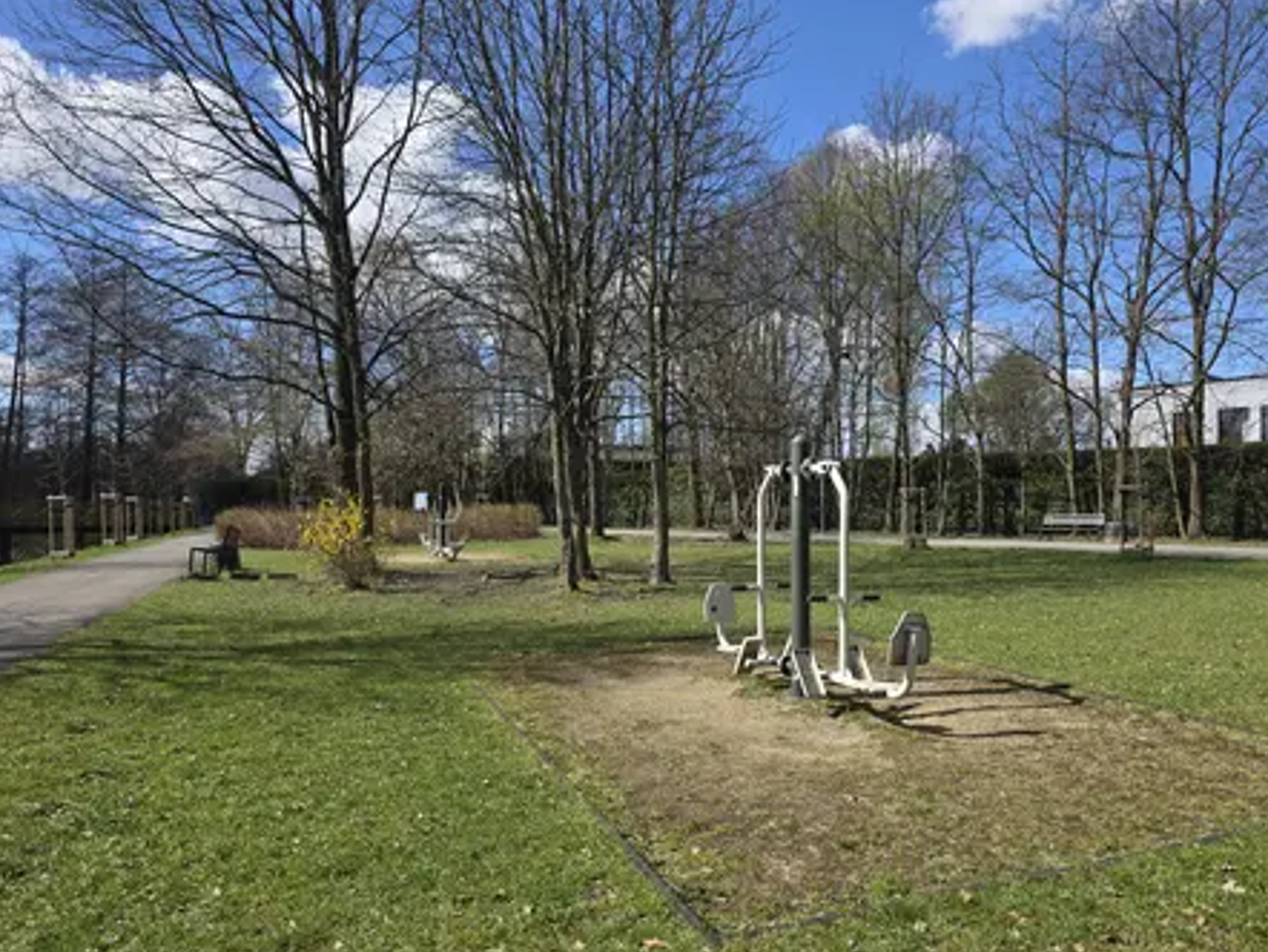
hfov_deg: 67.1
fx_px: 953
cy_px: 526
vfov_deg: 53.0
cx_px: 694
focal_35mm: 26
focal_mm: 6.3
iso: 80
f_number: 1.7
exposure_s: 1/4434
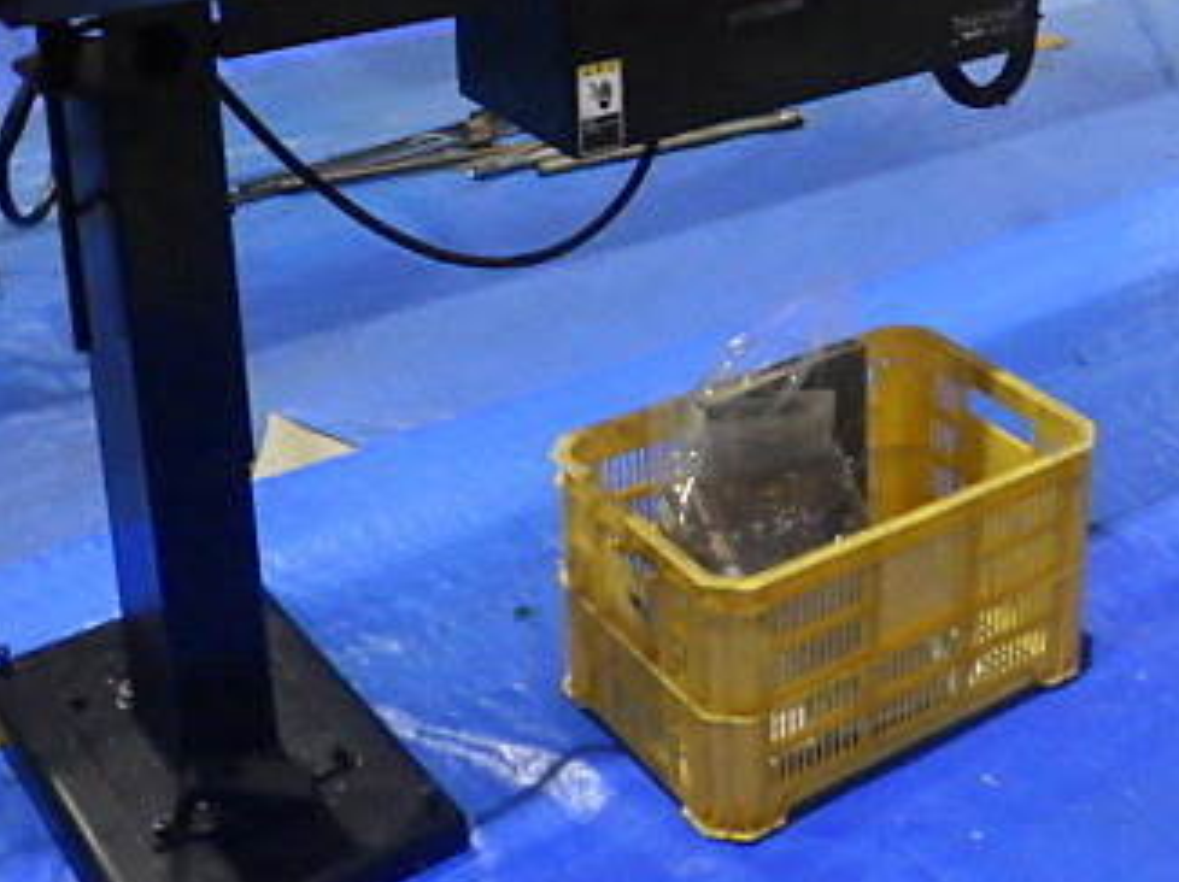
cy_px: 43
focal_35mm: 55
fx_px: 1872
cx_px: 919
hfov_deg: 34.1
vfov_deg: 25.5
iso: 1600
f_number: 3.5
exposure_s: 1/45
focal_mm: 5
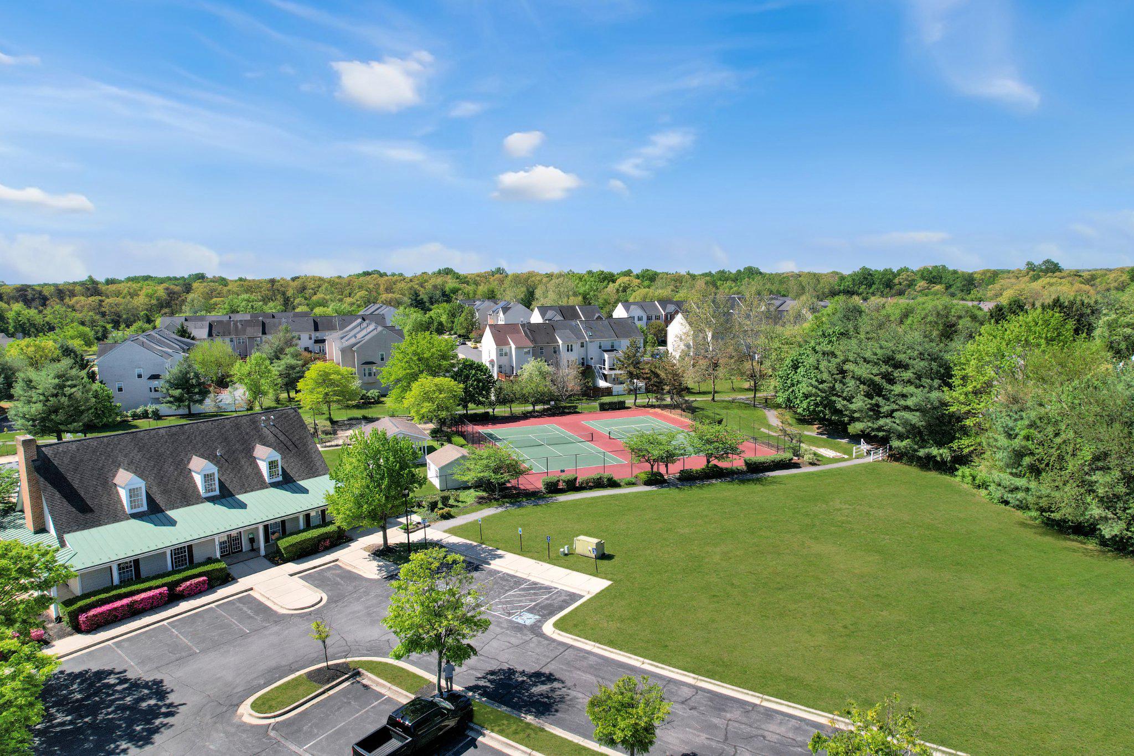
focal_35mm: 22
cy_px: 378
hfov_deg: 78.6
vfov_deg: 57.2
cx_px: 567
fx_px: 693
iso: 110
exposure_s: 1/2000
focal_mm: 8.38
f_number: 2.8
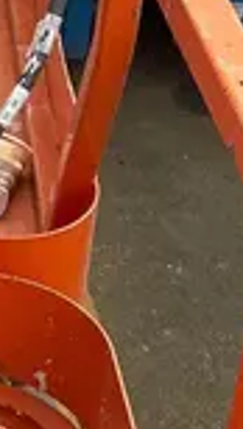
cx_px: -316
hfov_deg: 8.3
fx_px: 1541
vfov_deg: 15.7
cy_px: 49
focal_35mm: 135
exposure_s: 1/466
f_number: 1.5
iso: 50
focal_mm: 5.7
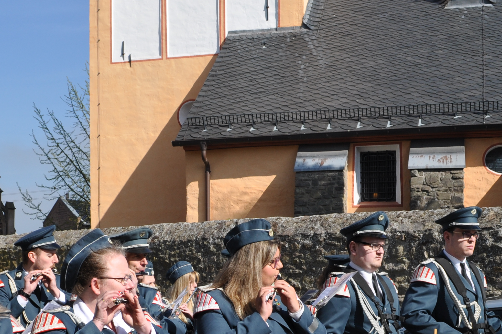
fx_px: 822
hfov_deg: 33.8
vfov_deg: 22.2
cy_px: 318
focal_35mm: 59
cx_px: 193
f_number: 9
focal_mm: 18
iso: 200
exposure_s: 1/320
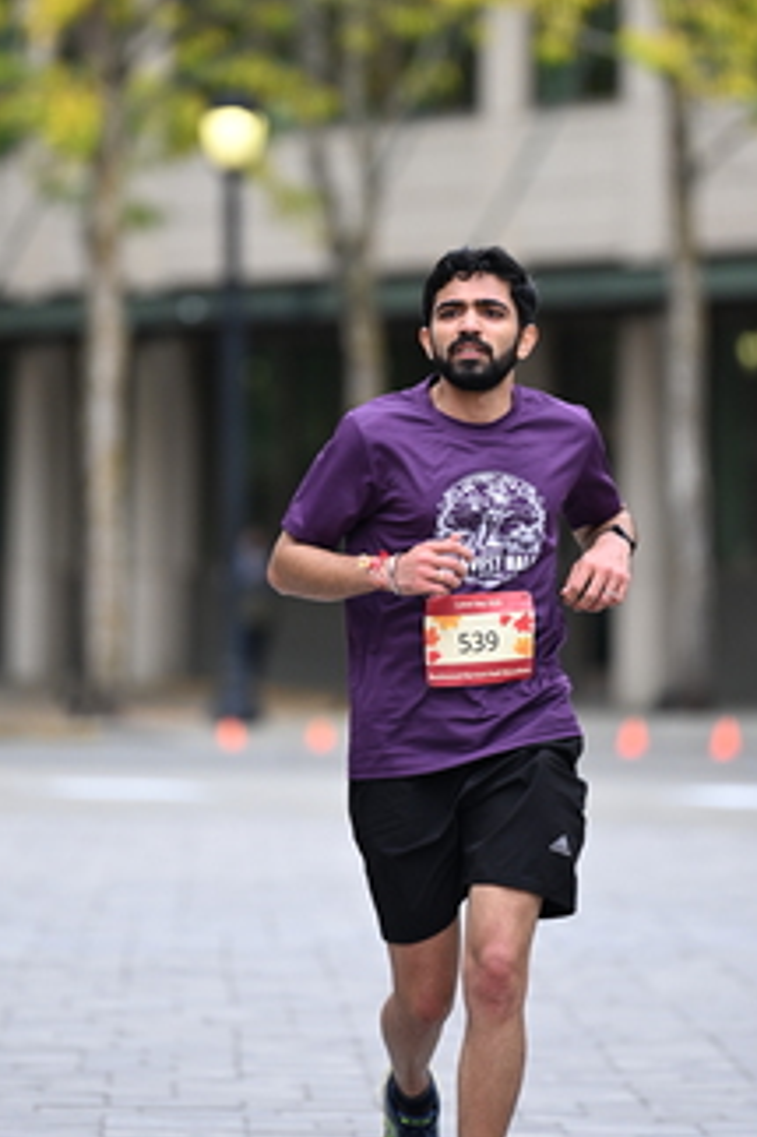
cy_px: 422
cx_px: 435
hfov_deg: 4.0
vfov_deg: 6.0
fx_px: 10766
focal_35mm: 341
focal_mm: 200
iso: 640
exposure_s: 1/2000
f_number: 2.8
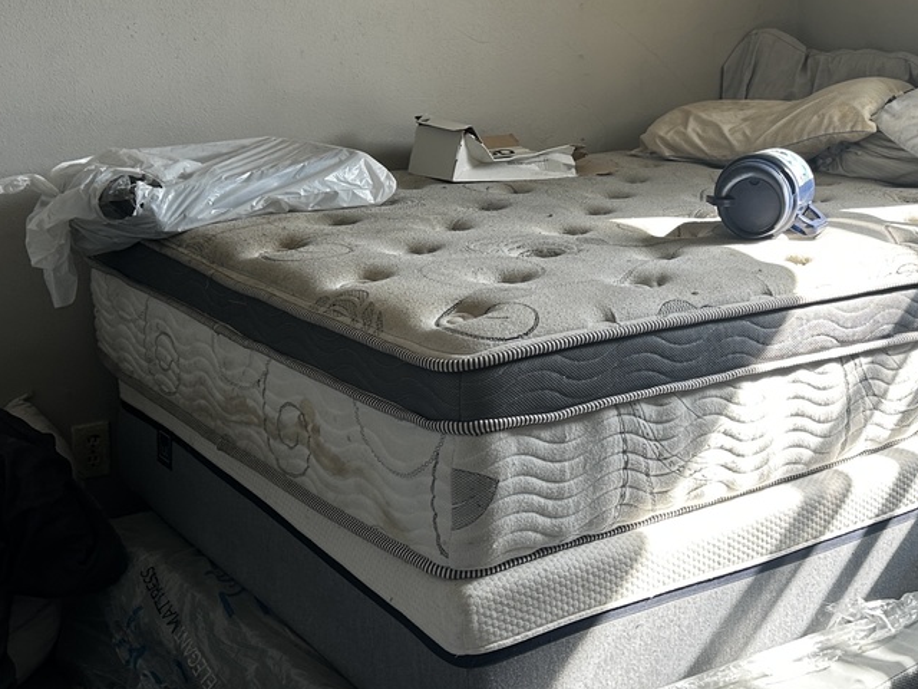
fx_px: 1432
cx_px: 730
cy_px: 211
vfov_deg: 26.8
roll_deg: -1.2
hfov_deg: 34.5
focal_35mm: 54
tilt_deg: -7.7
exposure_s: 1/121
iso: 64
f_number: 1.78
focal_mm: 6.86
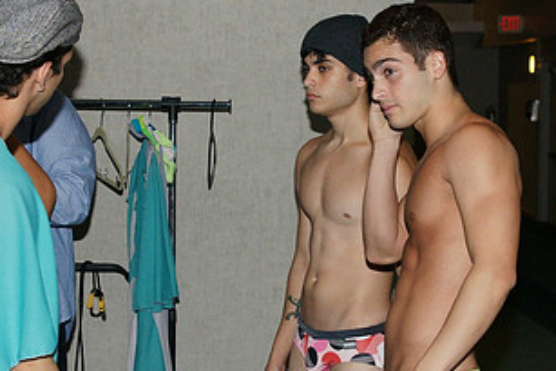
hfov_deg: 29.3
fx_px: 1051
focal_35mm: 68
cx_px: 152
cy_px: 272
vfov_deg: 19.9
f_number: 3.2
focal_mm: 24
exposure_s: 1/160
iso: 800
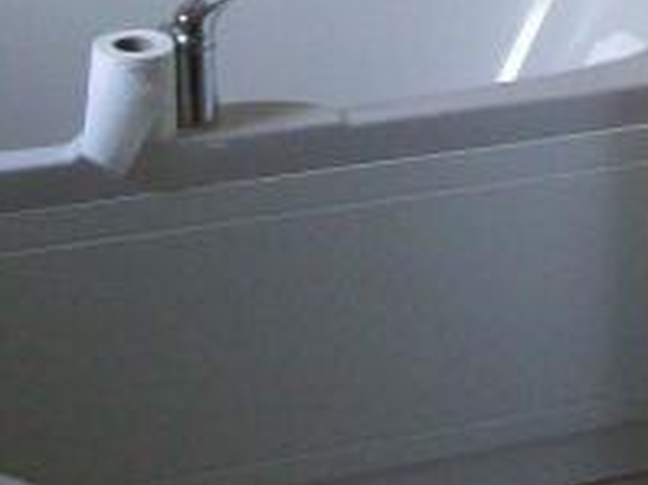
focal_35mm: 106
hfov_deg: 18.5
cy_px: -80
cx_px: 476
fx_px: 1982
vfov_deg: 13.6
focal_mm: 6
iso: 200
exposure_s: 1/64
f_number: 2.7
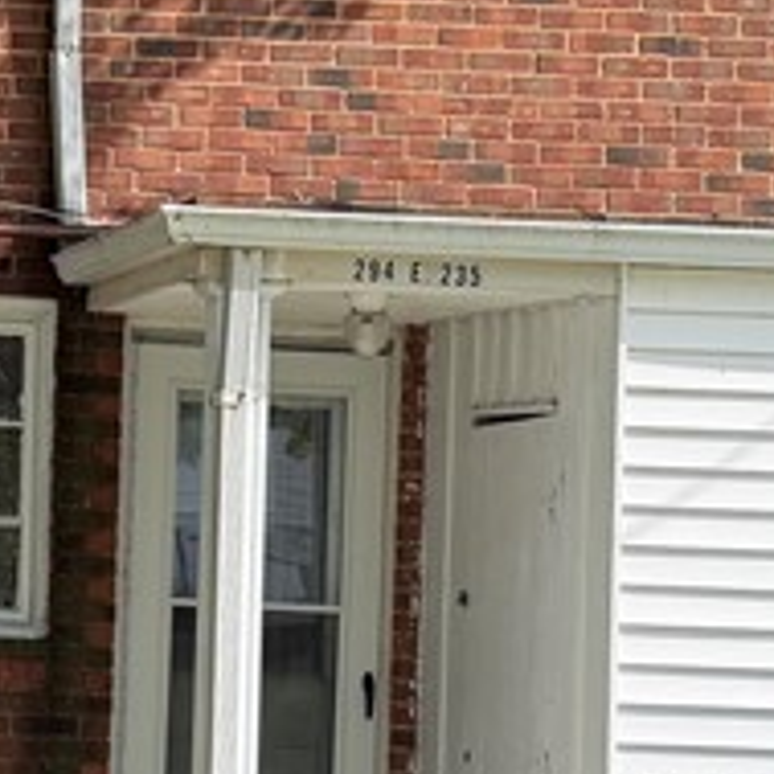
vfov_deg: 15.1
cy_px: 475
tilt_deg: +2.4
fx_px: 2909
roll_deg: -2.2
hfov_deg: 14.7
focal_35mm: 115
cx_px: -152
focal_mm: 6.76
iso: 100
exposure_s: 1/2299
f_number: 1.78
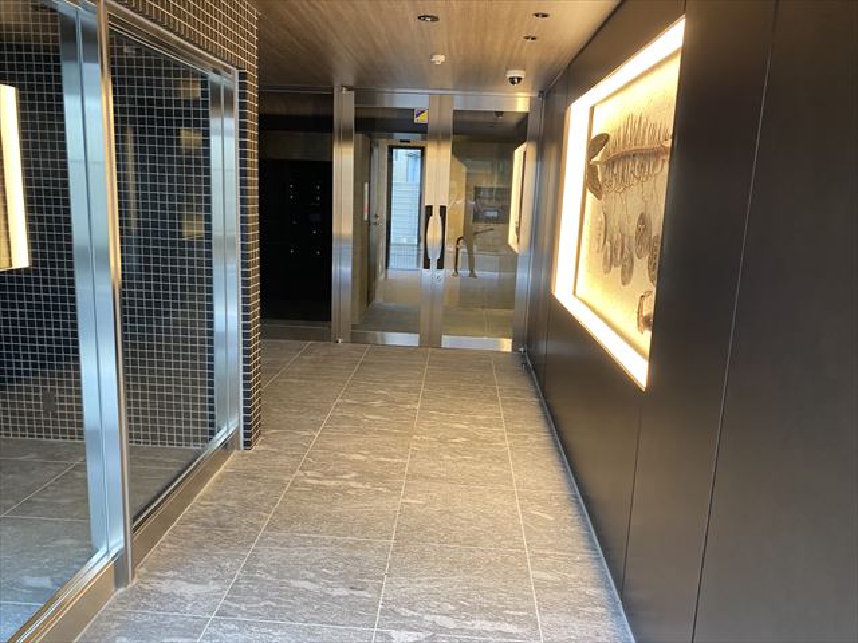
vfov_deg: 53.1
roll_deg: -4.0
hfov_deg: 67.3
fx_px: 644
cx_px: 429
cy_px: 322
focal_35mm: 26
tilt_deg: -10.9
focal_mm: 4.25
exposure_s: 1/60
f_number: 1.8
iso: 160
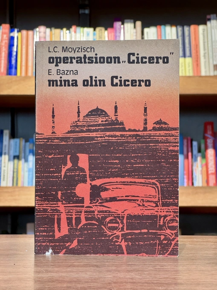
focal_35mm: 77
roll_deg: -1.0
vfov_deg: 25.4
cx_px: 108
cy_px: 145
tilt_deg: +1.5
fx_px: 645
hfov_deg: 19.1
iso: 250
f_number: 2.8
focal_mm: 9
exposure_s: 1/60
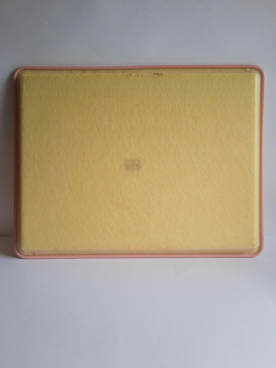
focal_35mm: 26
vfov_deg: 67.3
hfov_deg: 53.1
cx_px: 138
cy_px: 184
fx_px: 276
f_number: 1.8
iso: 40
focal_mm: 3.95
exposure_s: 1/217
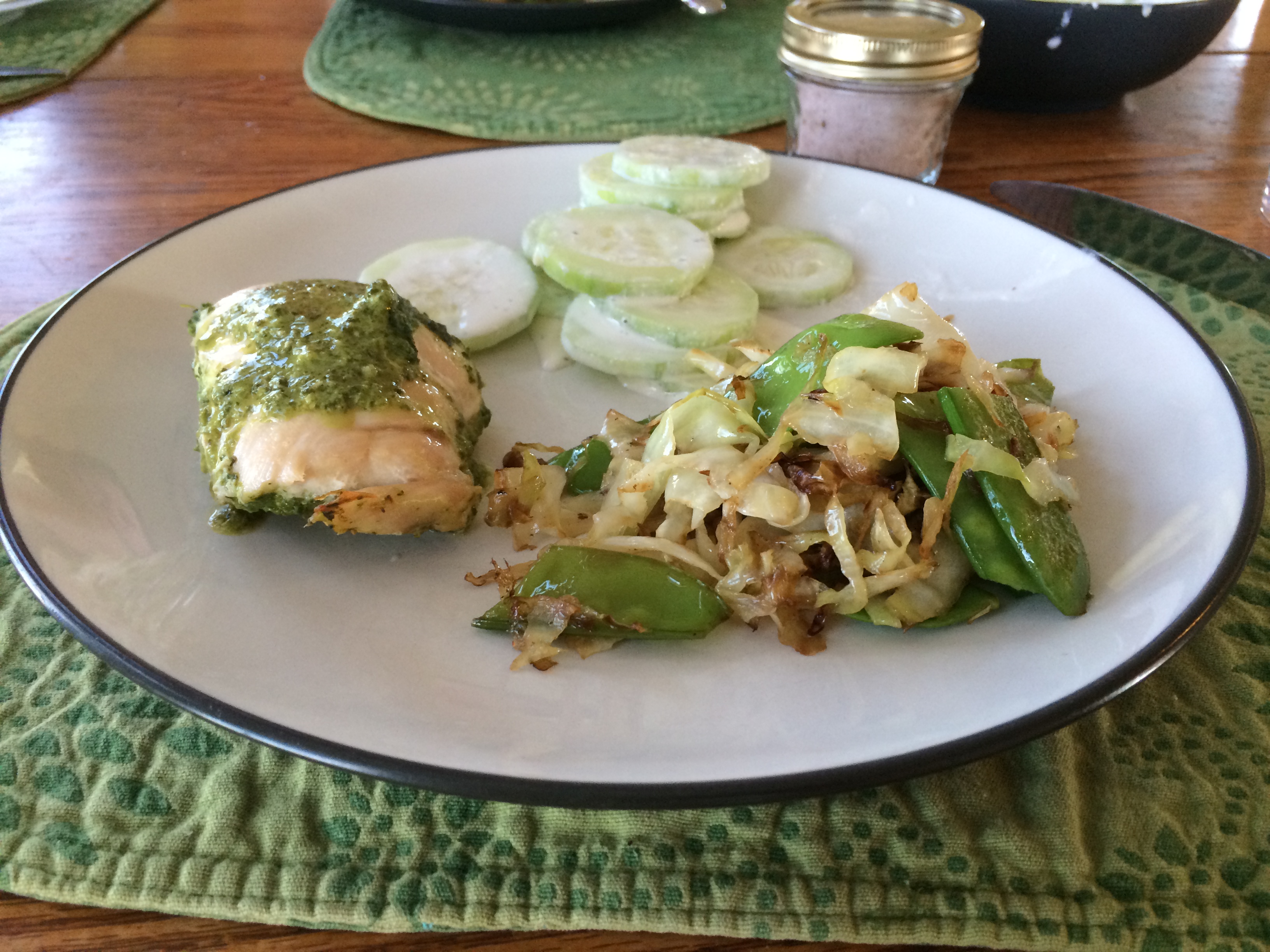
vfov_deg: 46.8
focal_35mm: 30
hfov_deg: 60.0
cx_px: 635
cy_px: 476
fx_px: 1101
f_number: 2.2
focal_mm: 4.12
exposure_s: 1/30
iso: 64
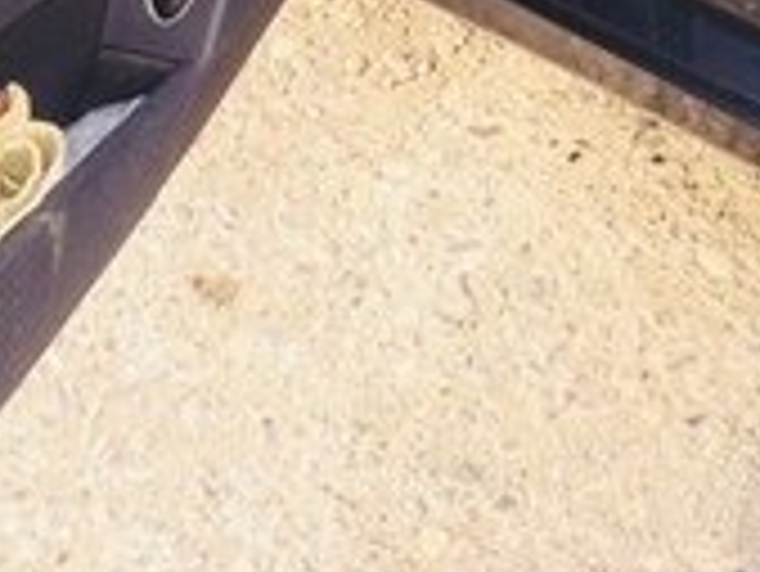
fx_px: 2483
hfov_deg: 16.9
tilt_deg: -30.3
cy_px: -412
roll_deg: +0.8
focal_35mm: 113
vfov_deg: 12.2
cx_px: 832
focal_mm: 4.15
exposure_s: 1/184
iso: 32
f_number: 2.2
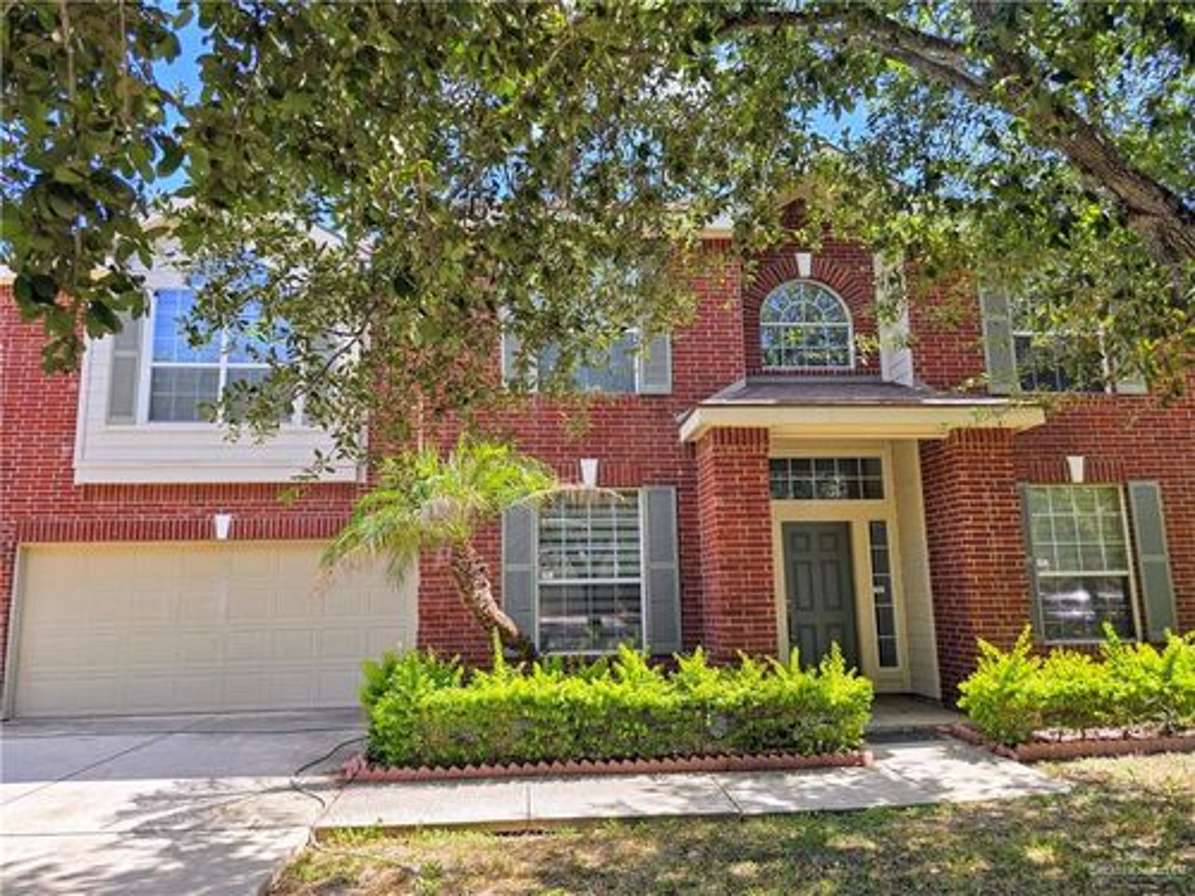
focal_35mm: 23
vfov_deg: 58.9
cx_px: 598
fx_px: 794
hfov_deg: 73.9
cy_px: 448
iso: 12
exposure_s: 1/250
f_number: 1.7
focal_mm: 6.3
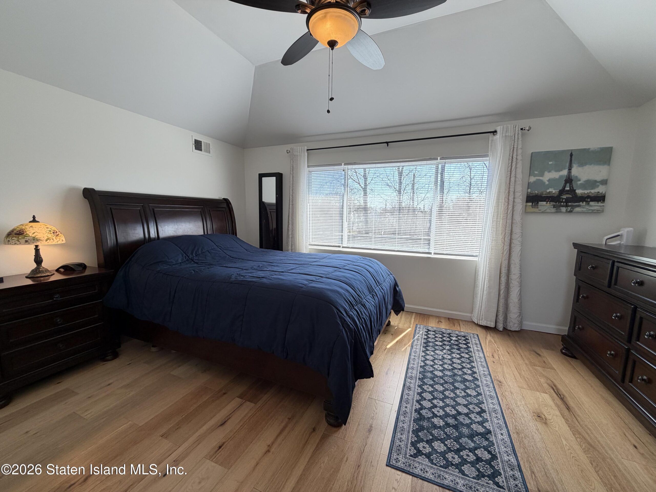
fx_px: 265
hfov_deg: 102.1
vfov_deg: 85.7
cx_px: 328
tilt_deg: -6.8
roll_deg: -0.5
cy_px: 246
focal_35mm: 14
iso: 80
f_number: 2.2
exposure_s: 1/120
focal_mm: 2.22
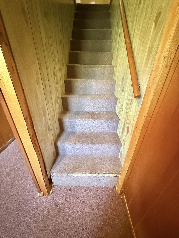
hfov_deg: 85.7
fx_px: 97
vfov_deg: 102.1
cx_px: 90
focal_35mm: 14
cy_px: 119
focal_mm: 2.22
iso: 1000
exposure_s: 1/40
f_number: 2.2
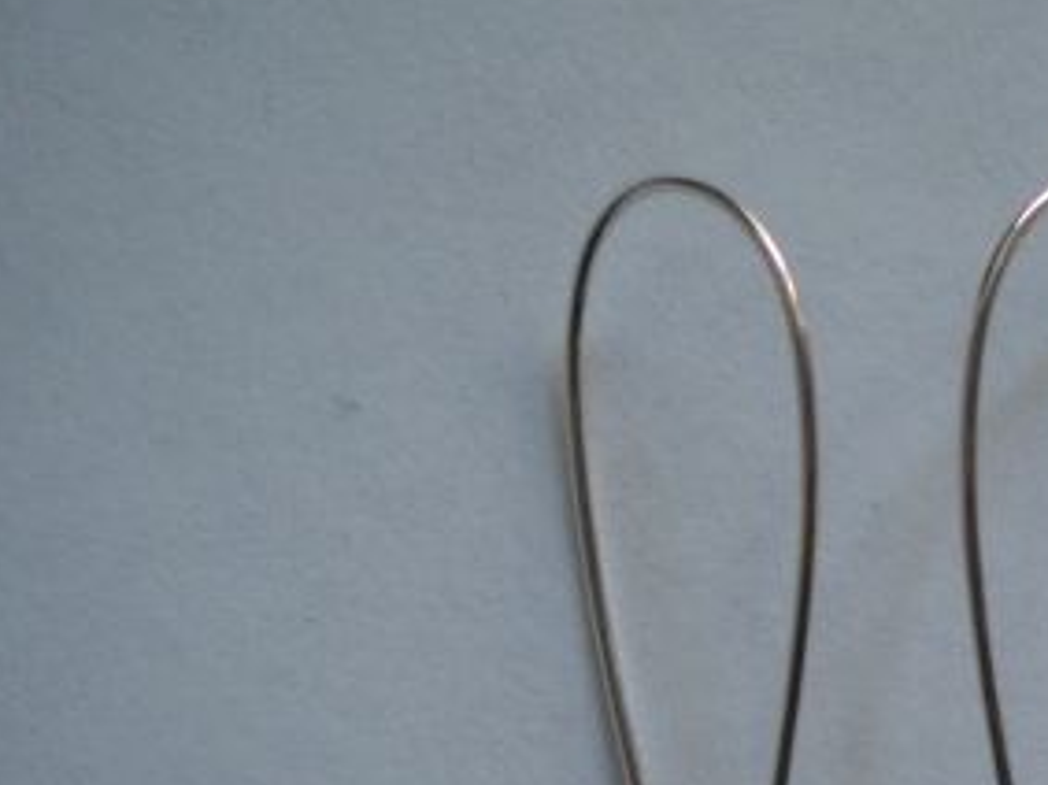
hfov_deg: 22.1
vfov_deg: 16.7
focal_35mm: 87
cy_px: 715
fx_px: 2633
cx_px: 904
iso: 246
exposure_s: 1/65.4
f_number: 3.5
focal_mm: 7.4
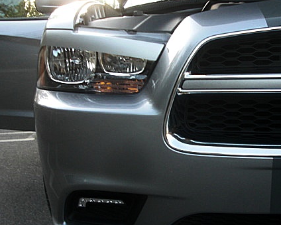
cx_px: 190
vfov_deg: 28.6
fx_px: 441
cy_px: 131
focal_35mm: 53
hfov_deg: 35.0
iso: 100
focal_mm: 6.3
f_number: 2.8
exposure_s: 1/100
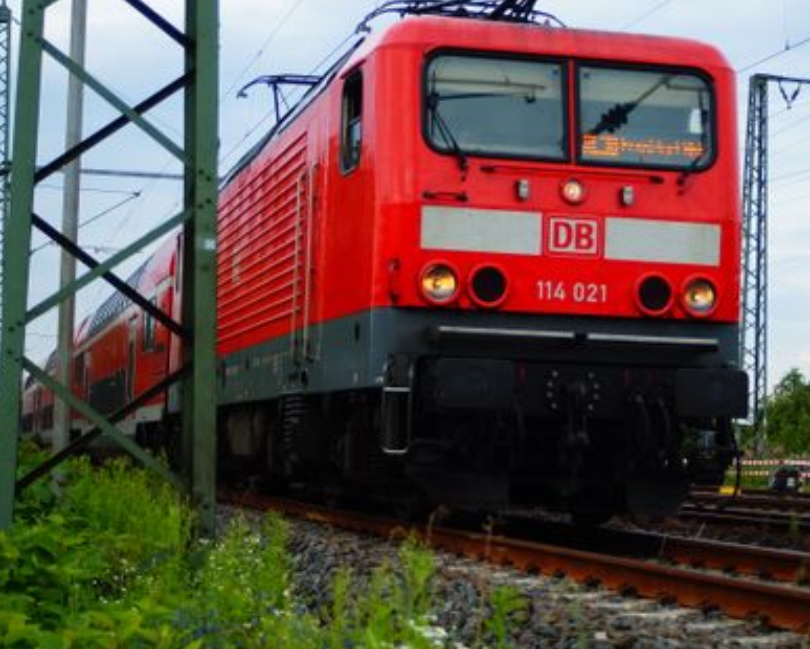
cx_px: 477
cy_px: 306
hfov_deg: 22.8
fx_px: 2006
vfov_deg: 18.4
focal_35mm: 84
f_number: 4.5
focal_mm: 45
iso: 200
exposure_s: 1/1000
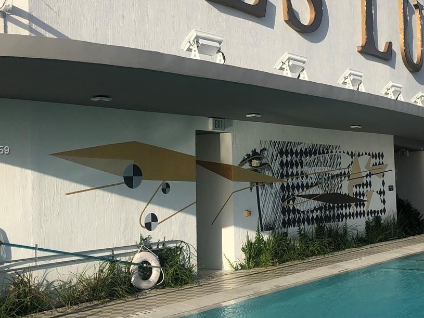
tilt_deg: +3.3
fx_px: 674
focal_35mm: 55
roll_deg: +2.0
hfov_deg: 33.8
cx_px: 343
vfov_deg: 26.5
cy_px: 151
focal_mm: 4
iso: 20
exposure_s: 1/3003
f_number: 1.8
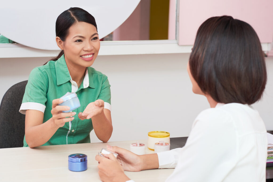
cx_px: 136
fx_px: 645
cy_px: 91
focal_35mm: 85
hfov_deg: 23.9
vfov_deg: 16.1
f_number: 5.6
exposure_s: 1/125
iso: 125
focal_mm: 85
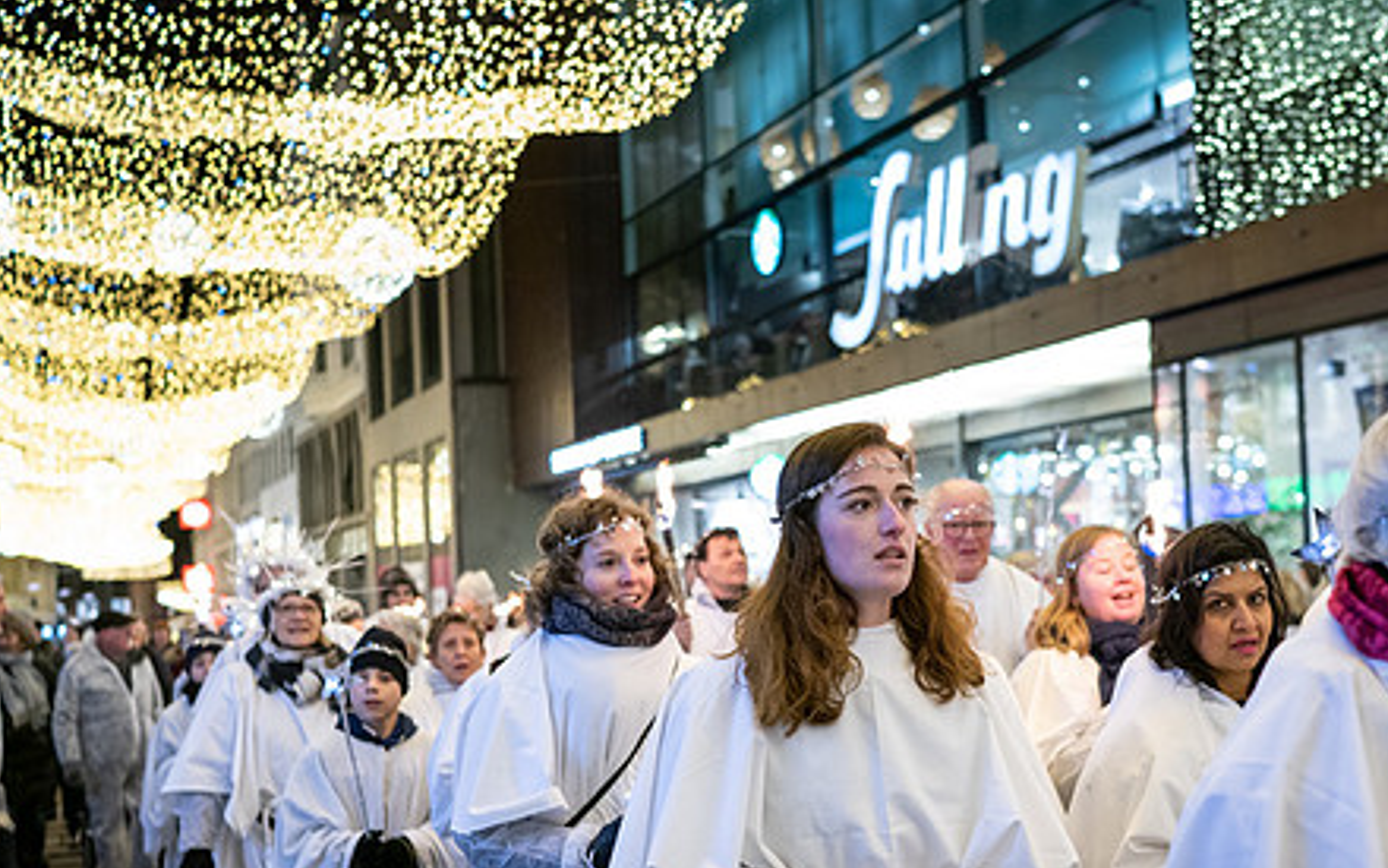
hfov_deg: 42.3
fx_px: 1778
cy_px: 579
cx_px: 864
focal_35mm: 47
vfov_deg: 27.3
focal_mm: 35
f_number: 2.5
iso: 3200
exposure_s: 1/160
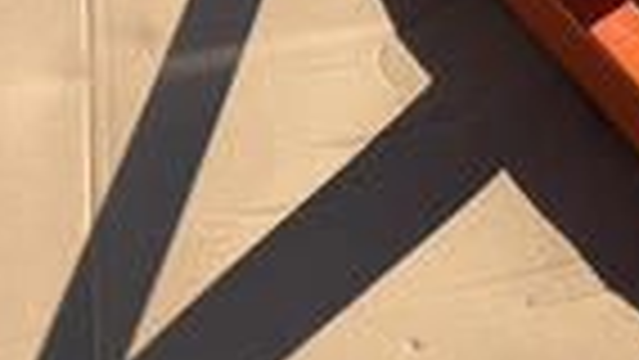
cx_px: 670
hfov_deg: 22.8
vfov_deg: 13.2
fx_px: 1509
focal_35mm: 89
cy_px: -104
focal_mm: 3
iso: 25
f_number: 1.8
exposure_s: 1/2427
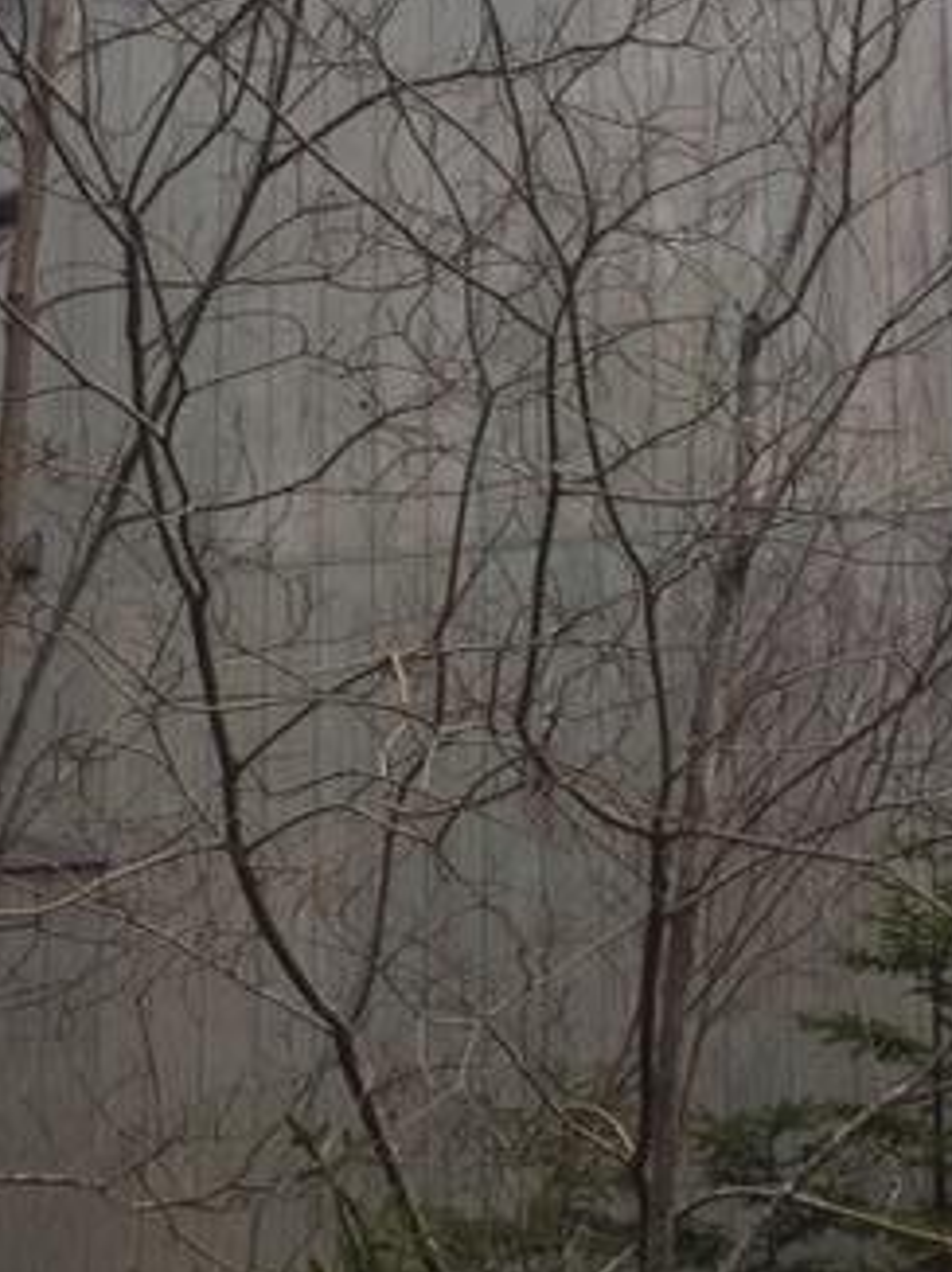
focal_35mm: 57
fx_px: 2093
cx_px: 683
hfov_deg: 25.4
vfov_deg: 33.8
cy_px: 605
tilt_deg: +11.8
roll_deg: +2.0
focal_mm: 4.15
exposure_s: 1/341
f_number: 2.2
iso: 32
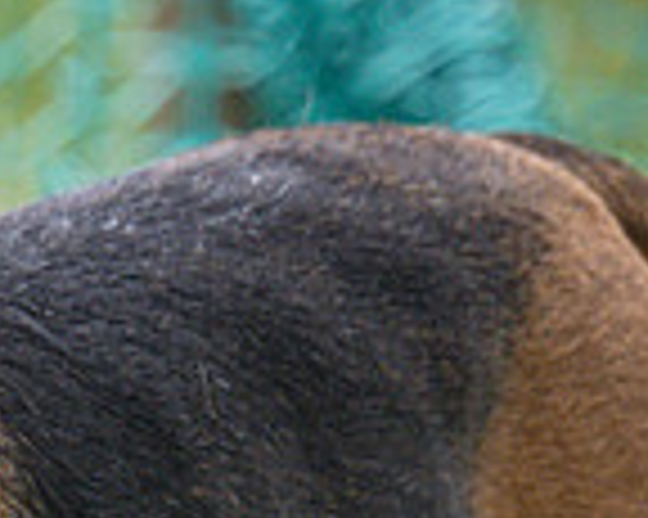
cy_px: 878
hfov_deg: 1.5
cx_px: -1032
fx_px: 25011
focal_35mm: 1305
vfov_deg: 1.2
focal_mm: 210
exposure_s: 1/2500
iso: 1250
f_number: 4
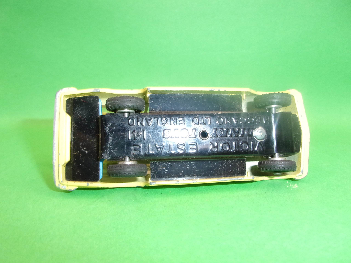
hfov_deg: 63.4
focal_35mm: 28
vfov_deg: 49.7
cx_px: 176
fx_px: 284
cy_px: 132
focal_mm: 5.1
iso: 200
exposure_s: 1/34
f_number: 3.9
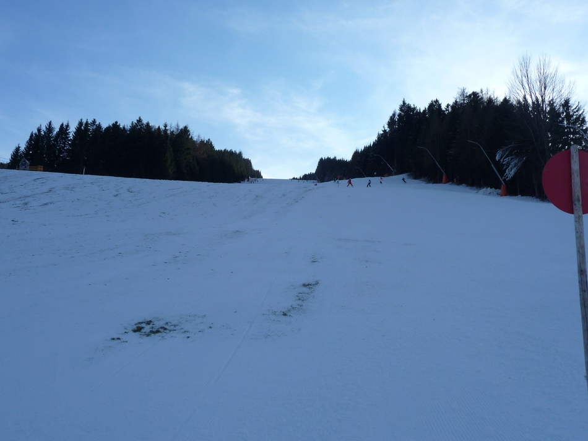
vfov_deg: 44.1
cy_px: 220
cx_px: 294
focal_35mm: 32
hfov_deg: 56.8
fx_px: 543
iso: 100
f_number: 8
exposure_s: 1/250
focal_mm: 5.3
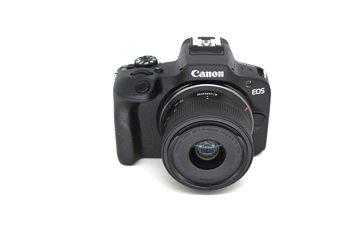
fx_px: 501
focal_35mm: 50
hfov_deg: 39.6
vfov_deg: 27.0
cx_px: 180
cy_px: 120
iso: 160
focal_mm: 50
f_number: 10
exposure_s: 1/60
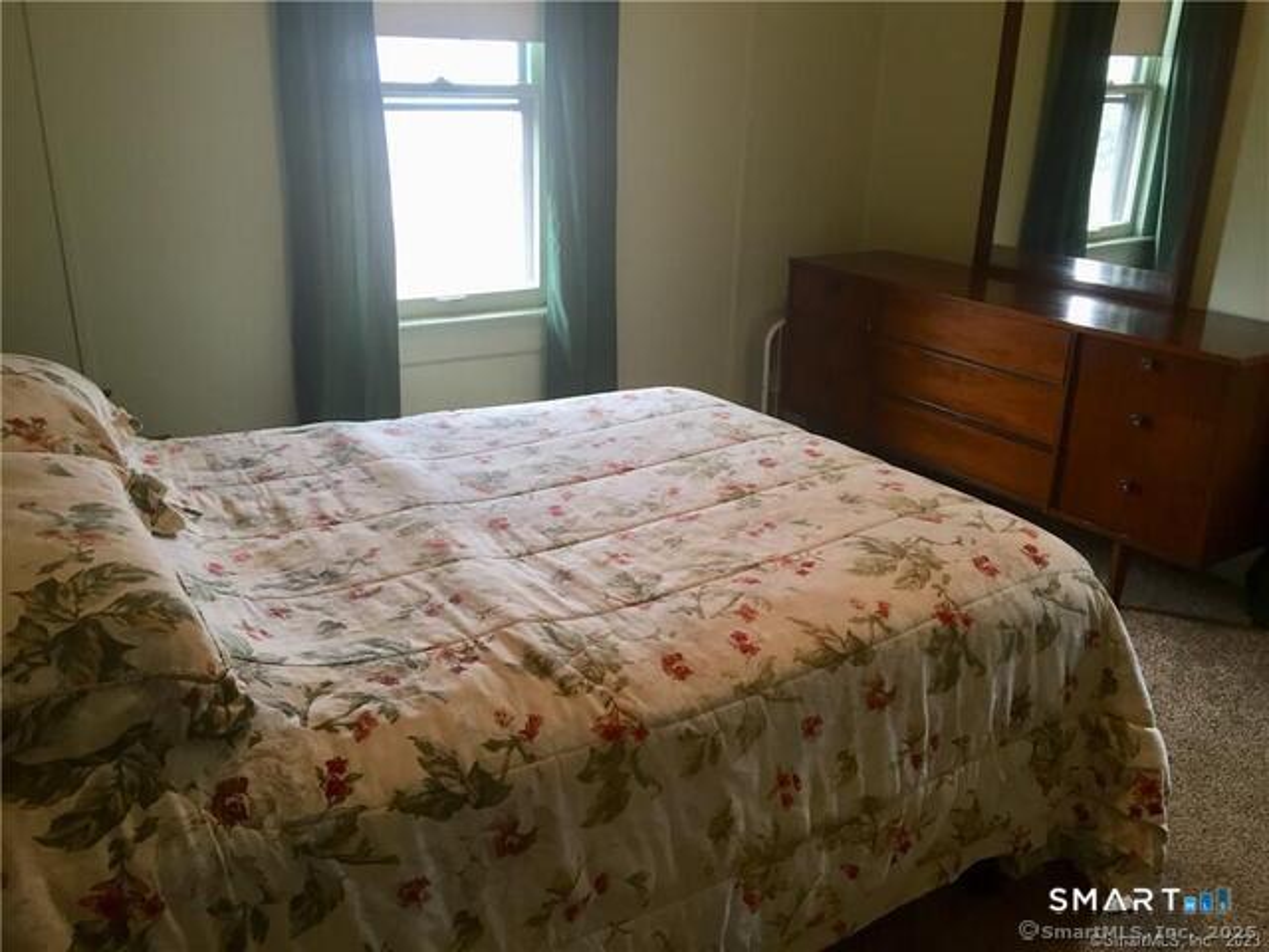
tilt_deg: -20.7
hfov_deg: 61.7
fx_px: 1063
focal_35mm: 29
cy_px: 476
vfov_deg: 48.2
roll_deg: +0.3
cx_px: 634
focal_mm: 4.15
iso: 64
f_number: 2.2
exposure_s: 1/30
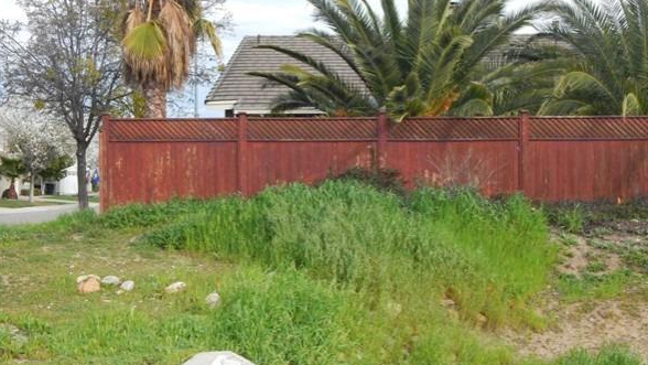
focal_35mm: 64
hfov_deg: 32.8
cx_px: 347
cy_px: 204
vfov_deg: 18.8
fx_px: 1100
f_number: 7.6
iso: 800
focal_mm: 9.7
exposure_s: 1/800
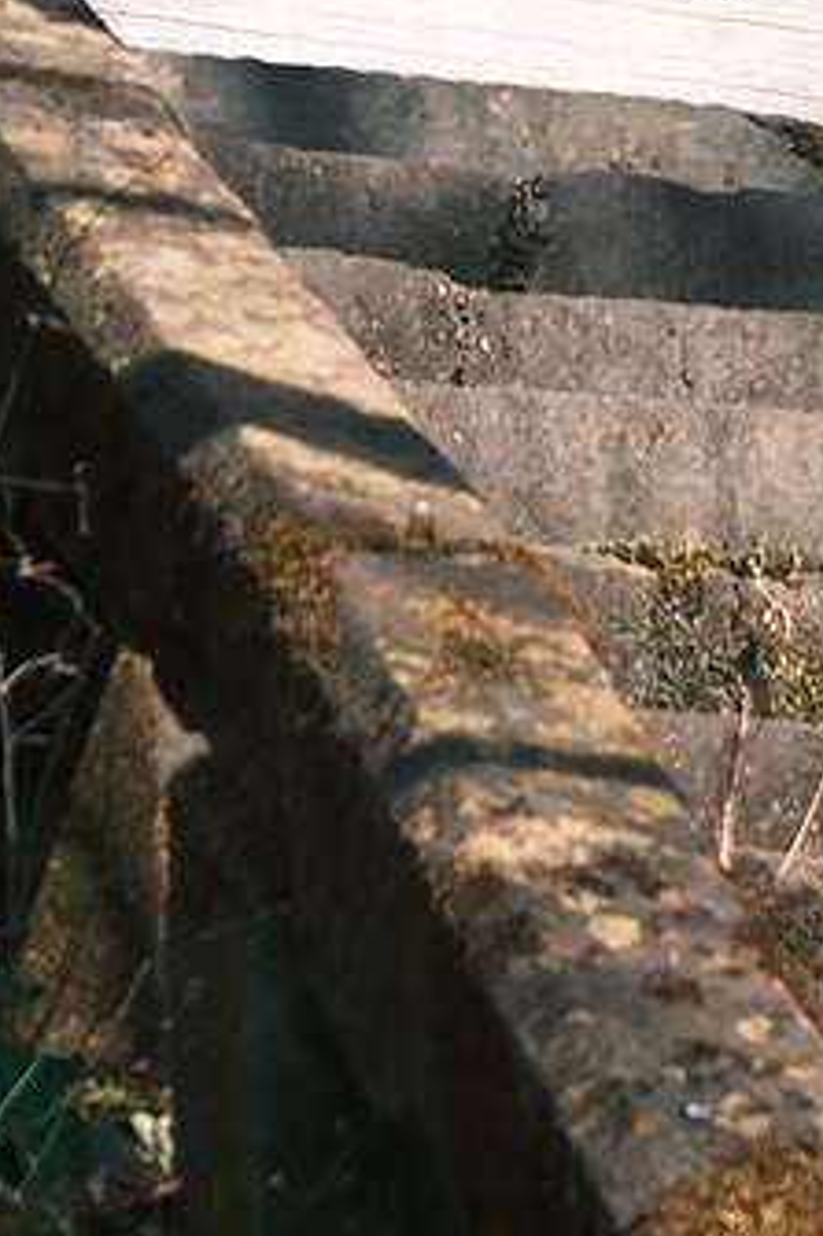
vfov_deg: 4.5
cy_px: -1476
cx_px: 790
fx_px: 15377
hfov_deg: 3.1
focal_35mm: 448
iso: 125
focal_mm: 50
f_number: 4.8
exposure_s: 1/400
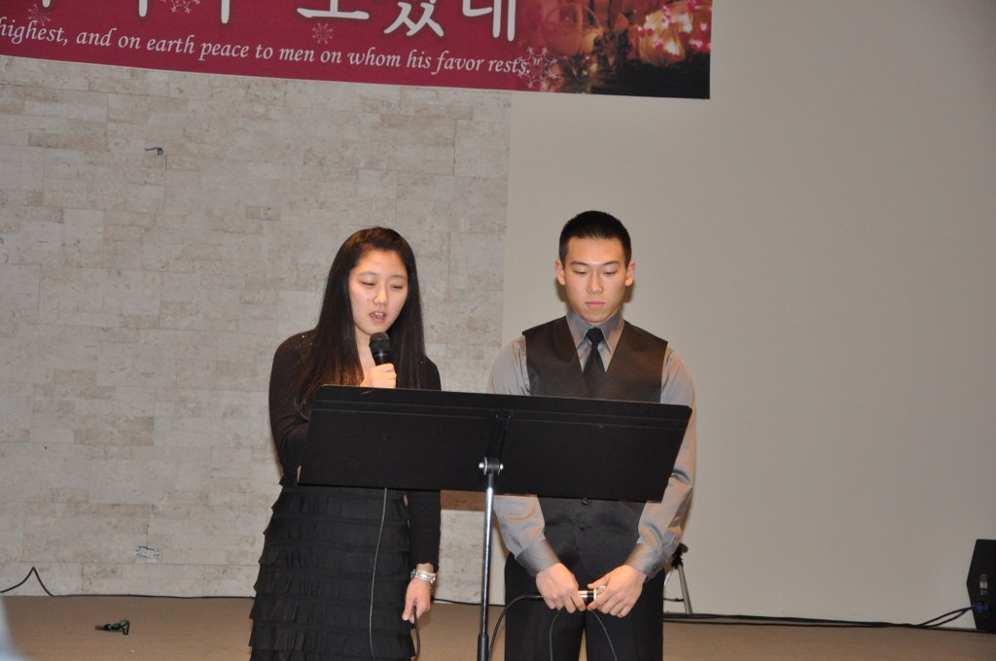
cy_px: 330
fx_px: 2570
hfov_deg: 21.9
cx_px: 498
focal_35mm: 93
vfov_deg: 14.7
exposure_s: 1/60
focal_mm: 62
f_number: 5.3
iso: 1600
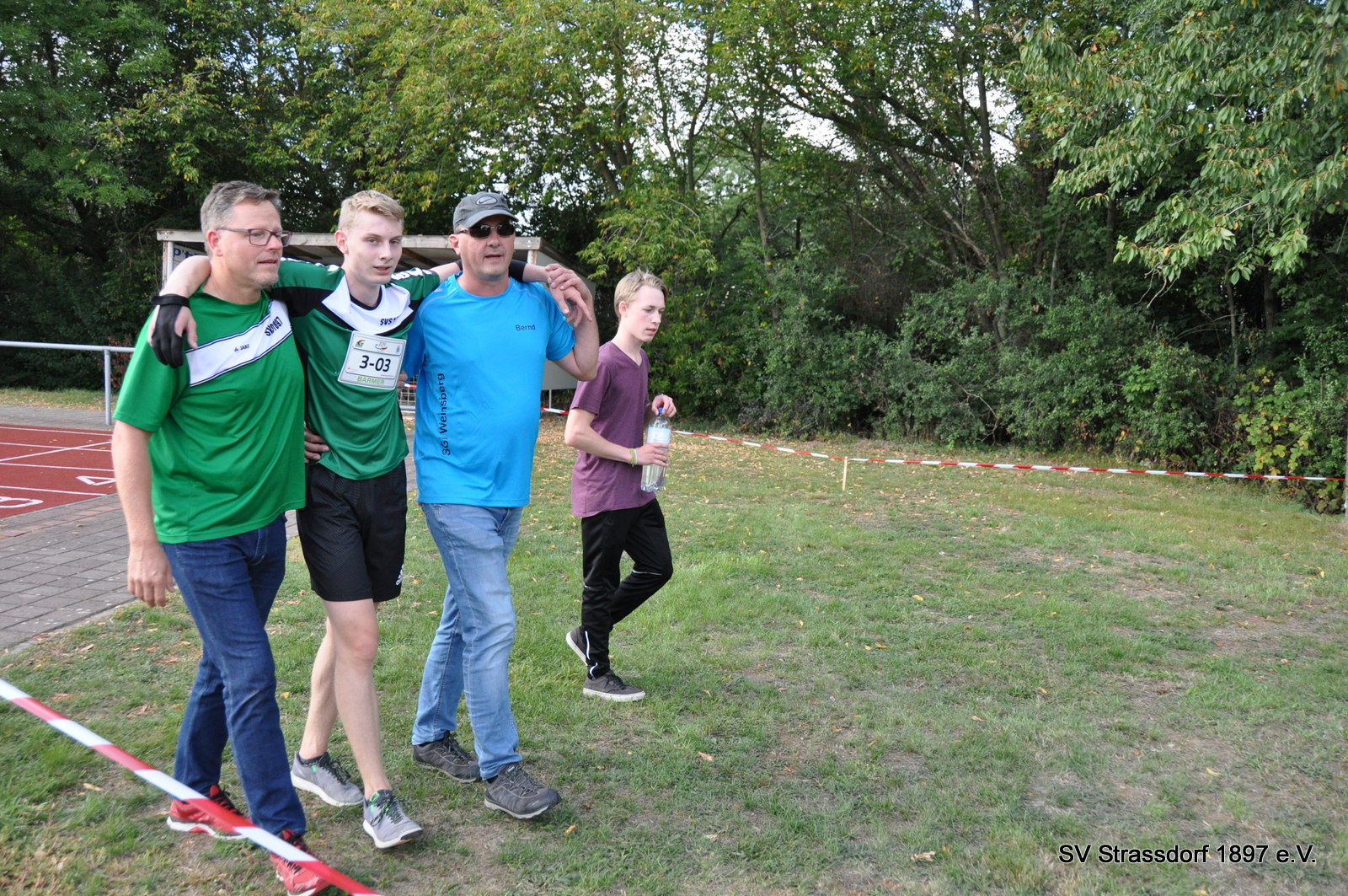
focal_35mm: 30
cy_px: 448
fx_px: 1122
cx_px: 674
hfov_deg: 62.0
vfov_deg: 43.5
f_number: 4
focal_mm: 20
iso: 800
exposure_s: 1/1000
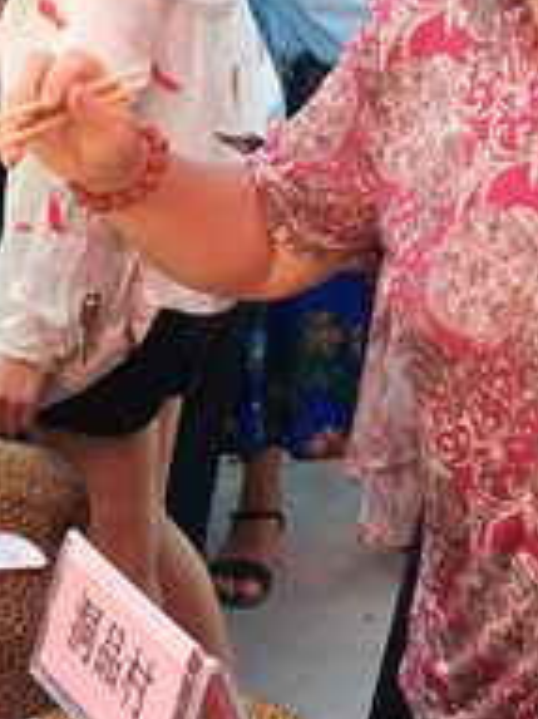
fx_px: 2987
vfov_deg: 13.7
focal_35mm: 144
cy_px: 201
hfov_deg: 10.3
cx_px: 139
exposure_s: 1/139
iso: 170
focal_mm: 4.5
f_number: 2
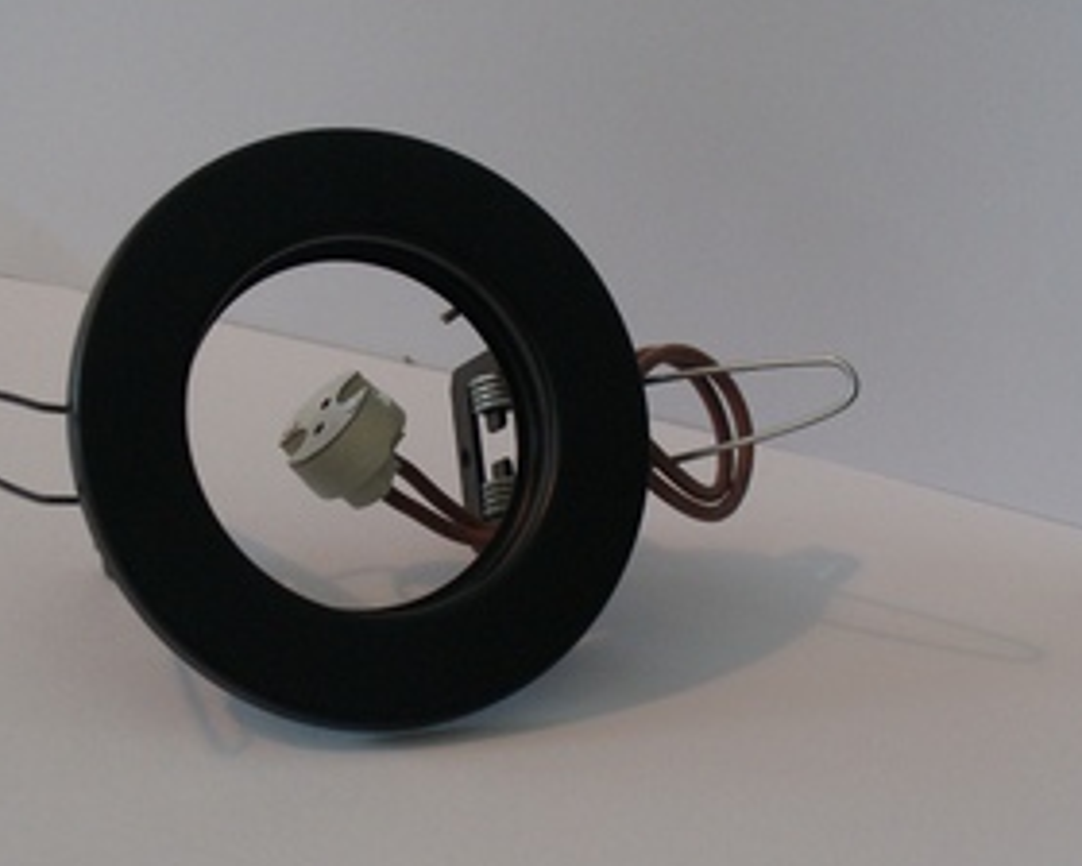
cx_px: 359
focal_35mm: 67
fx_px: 2146
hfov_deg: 28.1
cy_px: 483
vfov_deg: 22.8
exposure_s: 1/30
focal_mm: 7.9
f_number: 3
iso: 100
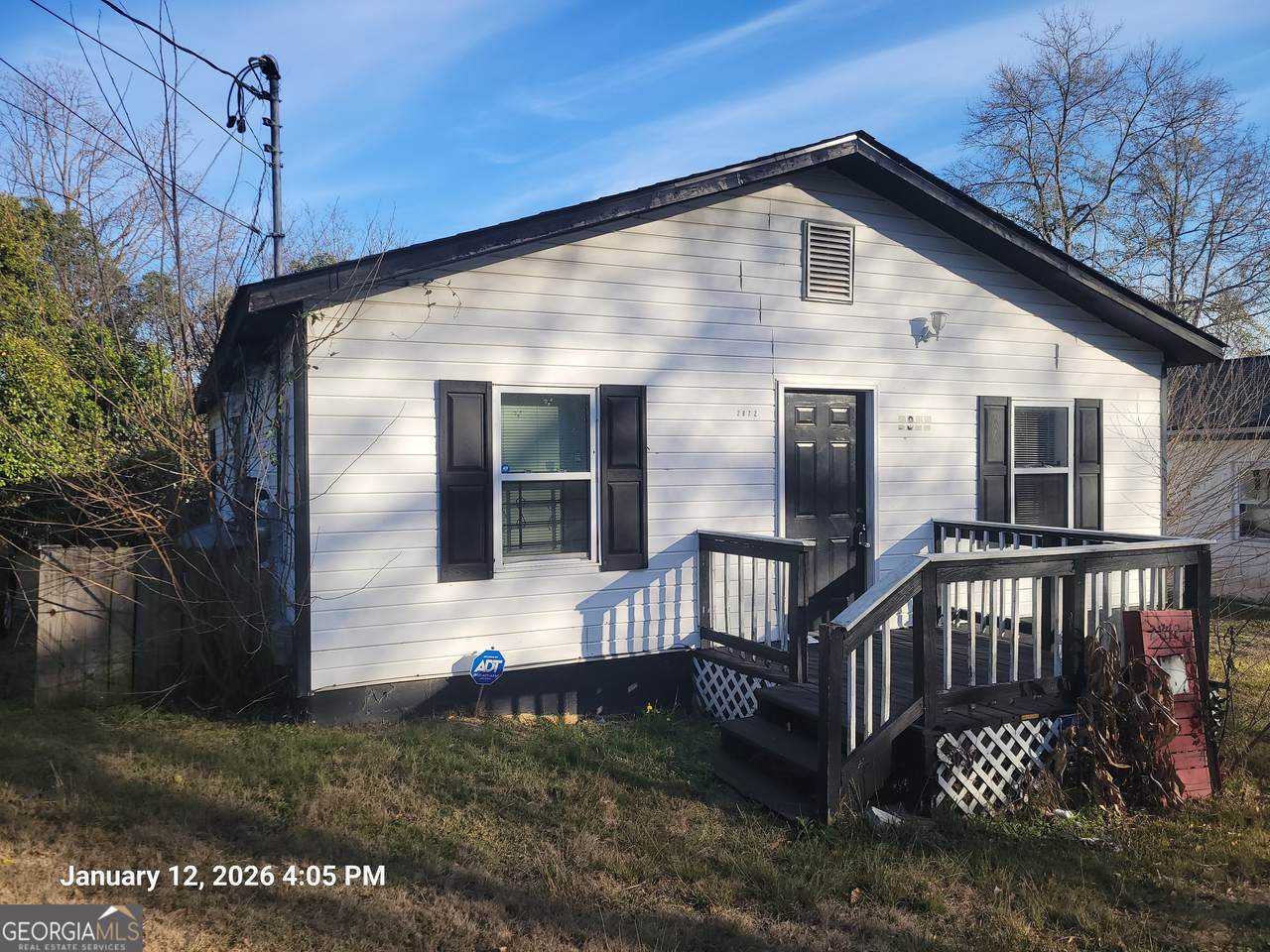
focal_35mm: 26
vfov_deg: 53.1
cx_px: 635
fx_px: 954
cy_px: 476
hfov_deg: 67.3
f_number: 1.8
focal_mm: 5.4
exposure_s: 1/1437
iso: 40
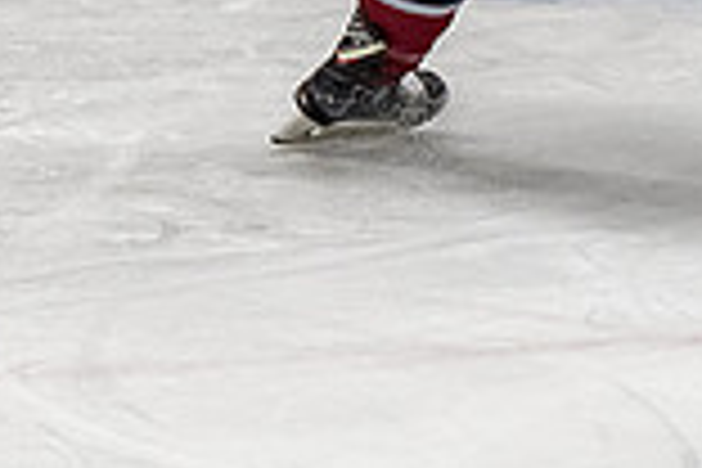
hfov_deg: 4.1
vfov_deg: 2.7
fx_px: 9769
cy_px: -164
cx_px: 229
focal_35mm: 501
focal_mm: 70
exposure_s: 1/800
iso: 1600
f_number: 3.2
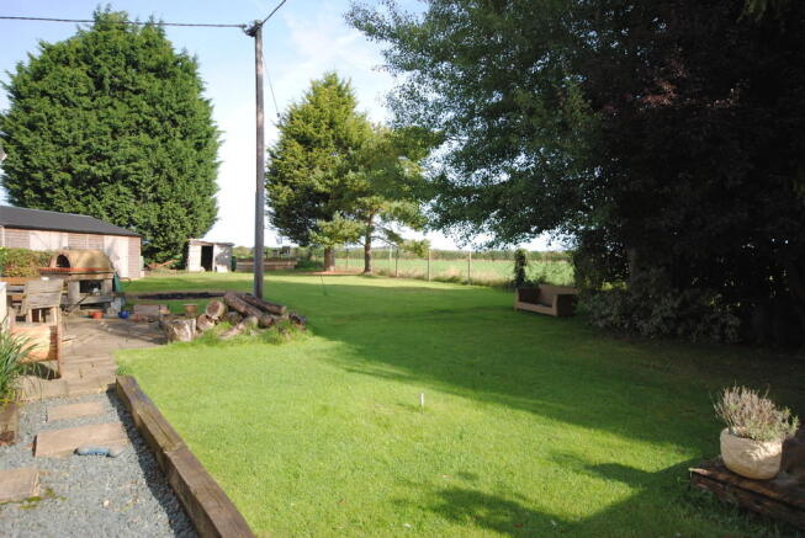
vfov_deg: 53.3
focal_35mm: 24
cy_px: 269
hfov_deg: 73.7
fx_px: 537
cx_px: 402
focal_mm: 16
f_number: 5
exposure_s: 1/160
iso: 100
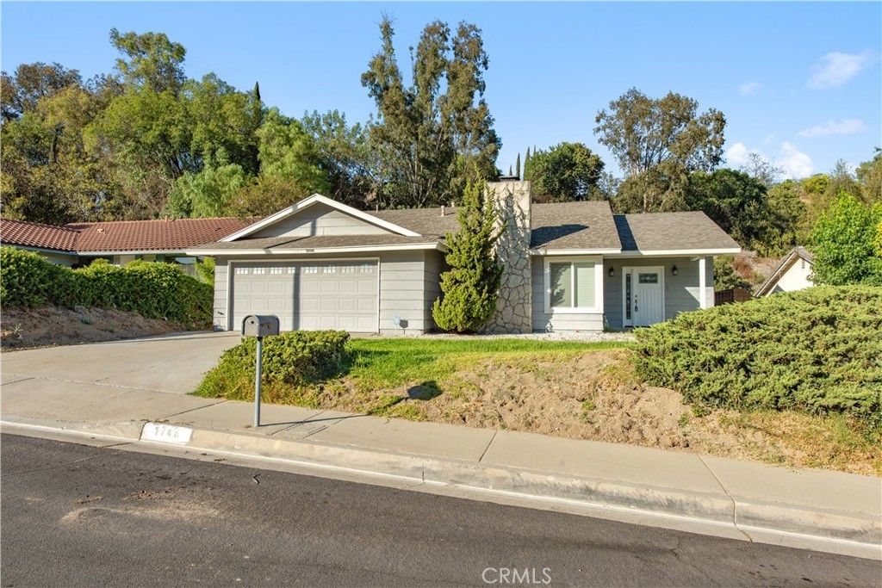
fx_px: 539
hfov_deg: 78.6
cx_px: 441
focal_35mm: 22
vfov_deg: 57.2
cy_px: 294
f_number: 10
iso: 200
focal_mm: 22
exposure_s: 1/400
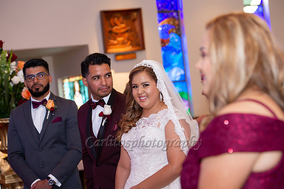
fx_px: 804
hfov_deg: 20.0
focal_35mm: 102
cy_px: 94
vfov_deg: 13.4
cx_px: 142
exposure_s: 1/60
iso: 1250
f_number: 4.5
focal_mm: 102
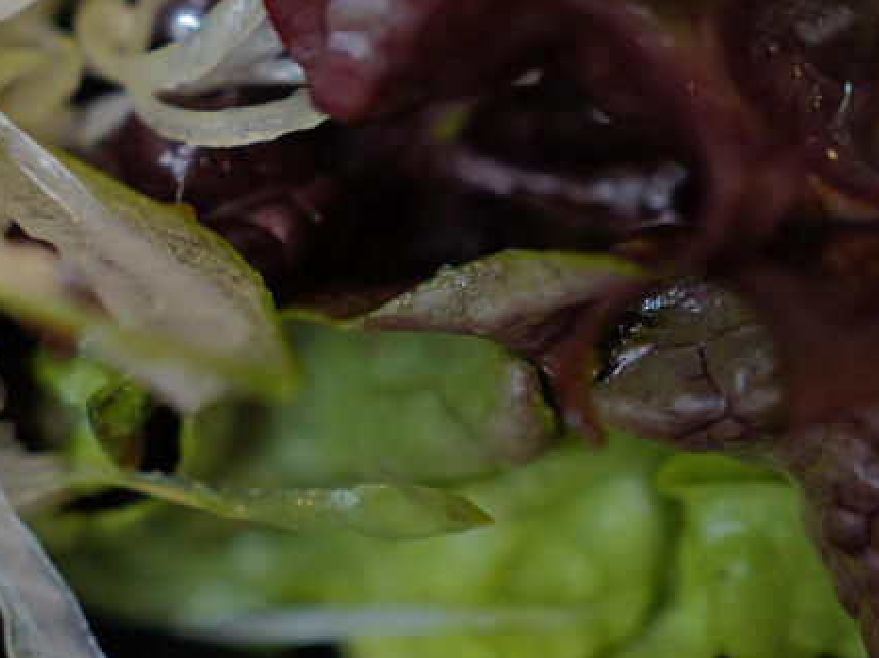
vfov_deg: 7.5
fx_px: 5000
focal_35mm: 197
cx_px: -765
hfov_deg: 9.5
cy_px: 557
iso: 400
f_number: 2.8
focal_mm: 43
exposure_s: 1/80
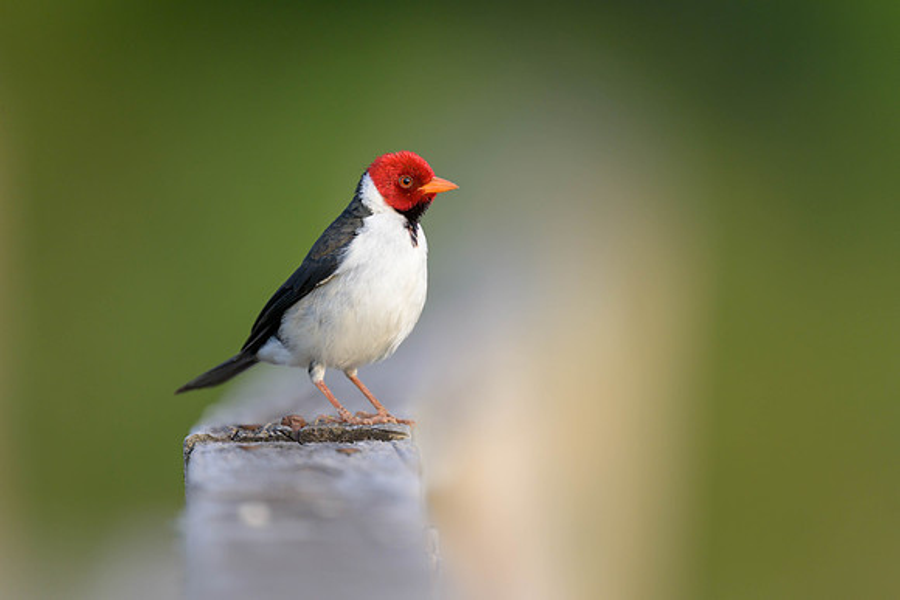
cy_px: 308
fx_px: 20412
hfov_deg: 2.5
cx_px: 555
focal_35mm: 816
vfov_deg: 1.7
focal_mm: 560
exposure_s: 1/1250
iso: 280
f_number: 4
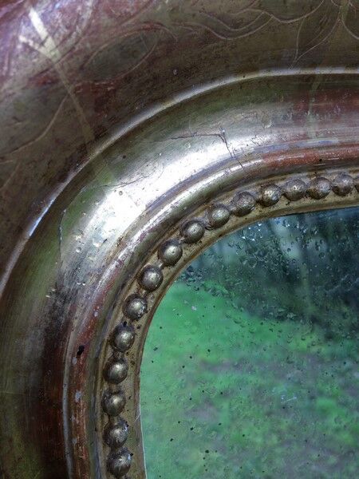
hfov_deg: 48.2
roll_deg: +0.7
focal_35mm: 29
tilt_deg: -20.4
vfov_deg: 61.7
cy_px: 240
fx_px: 401
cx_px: 180
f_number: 2.2
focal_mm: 4.15
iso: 32
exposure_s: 1/50
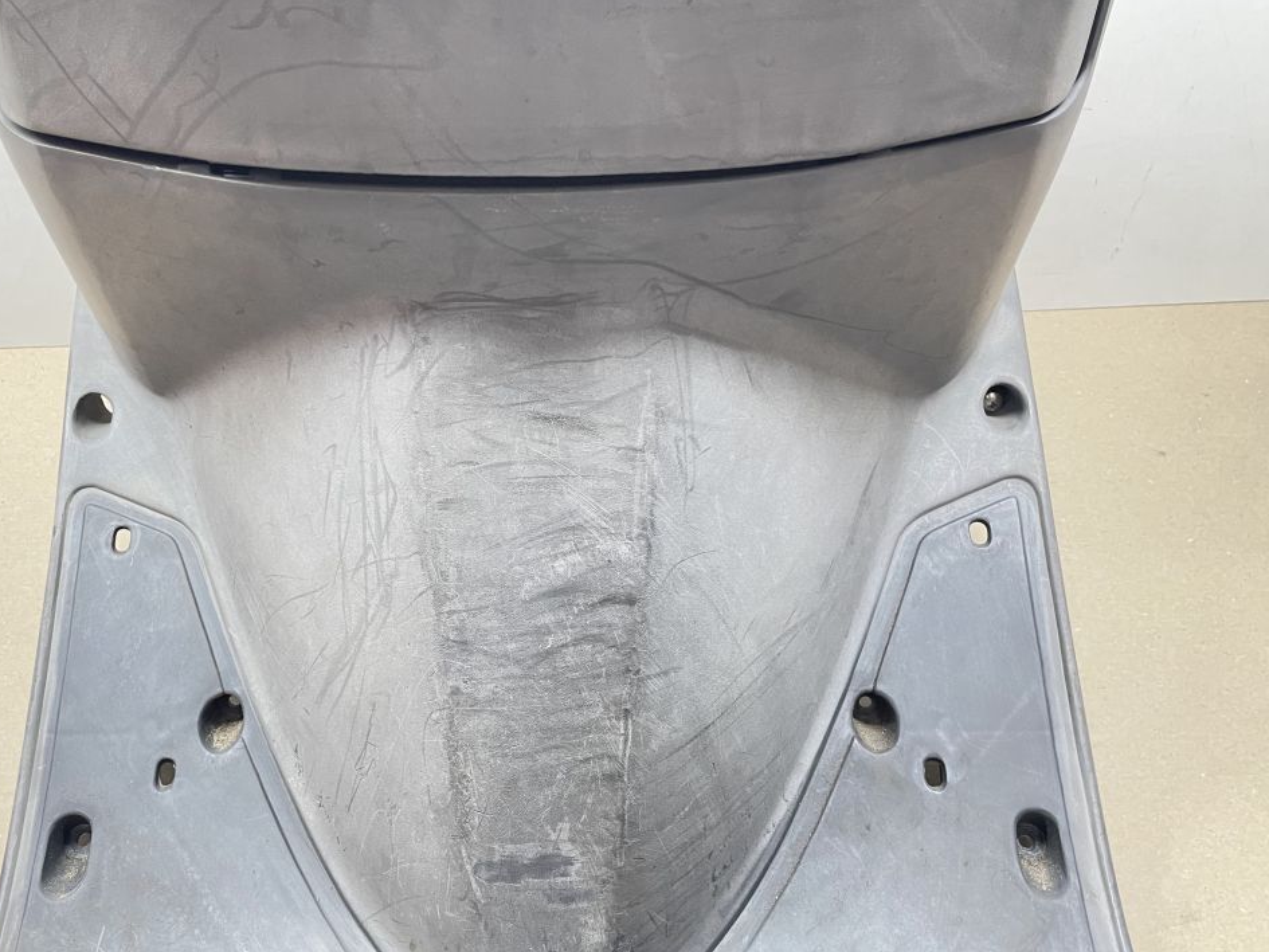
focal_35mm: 33
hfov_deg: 55.1
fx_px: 1210
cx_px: 528
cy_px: 549
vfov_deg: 42.8
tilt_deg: -47.6
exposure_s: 1/50
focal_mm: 4.2
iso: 125
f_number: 1.6
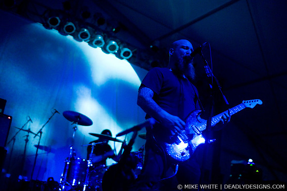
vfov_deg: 29.8
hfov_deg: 43.7
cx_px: 144
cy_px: 96
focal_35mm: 45
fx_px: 358
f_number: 1.4
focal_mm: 30
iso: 1600
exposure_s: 1/50
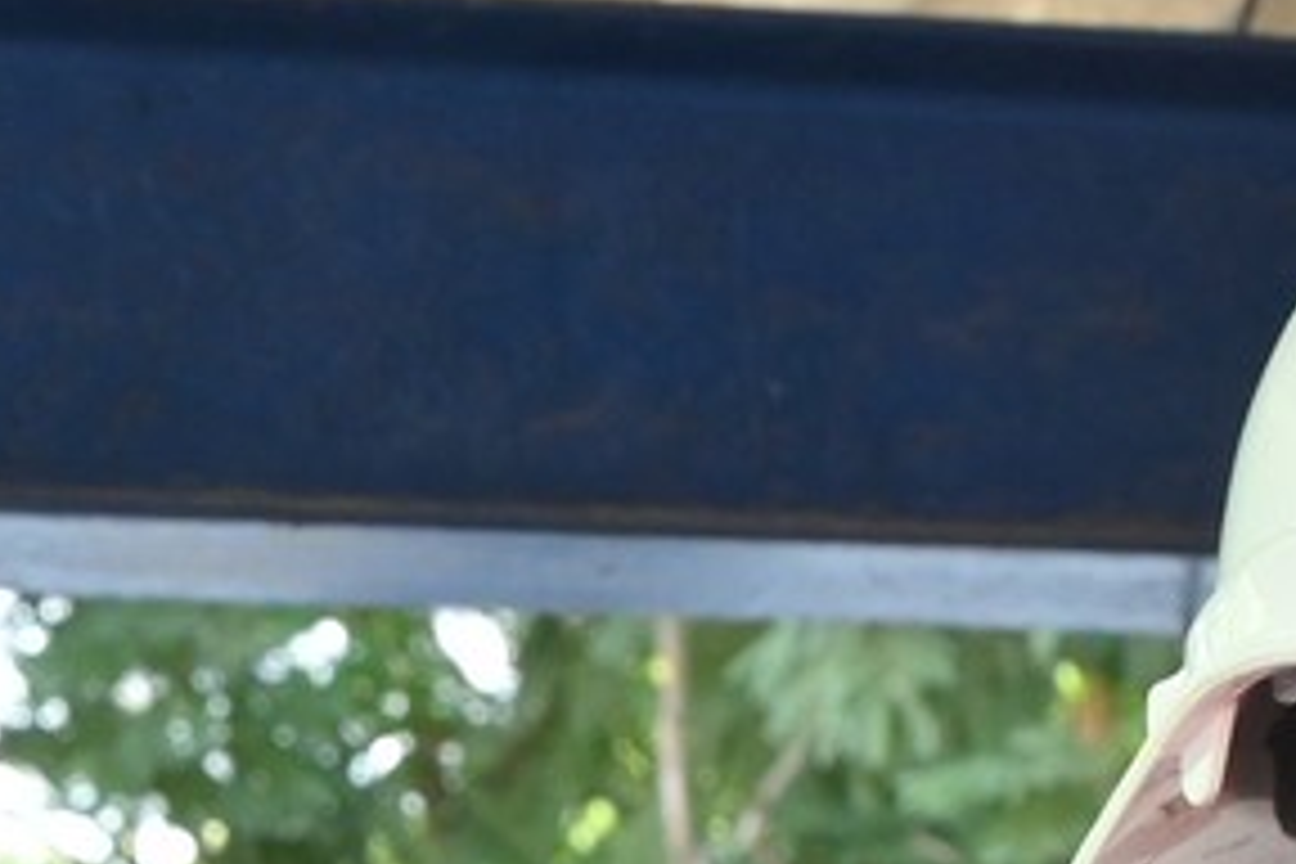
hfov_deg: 8.4
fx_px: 8531
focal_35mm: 237
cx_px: -814
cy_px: 2239
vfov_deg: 5.5
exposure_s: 1/200
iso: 800
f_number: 6.3
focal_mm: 30
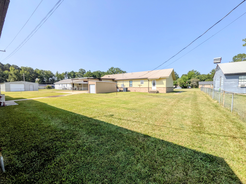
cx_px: 123
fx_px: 99
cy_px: 92
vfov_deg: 85.7
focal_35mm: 14
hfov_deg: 102.1
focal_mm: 1.85
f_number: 2.2
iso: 47
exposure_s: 1/1458
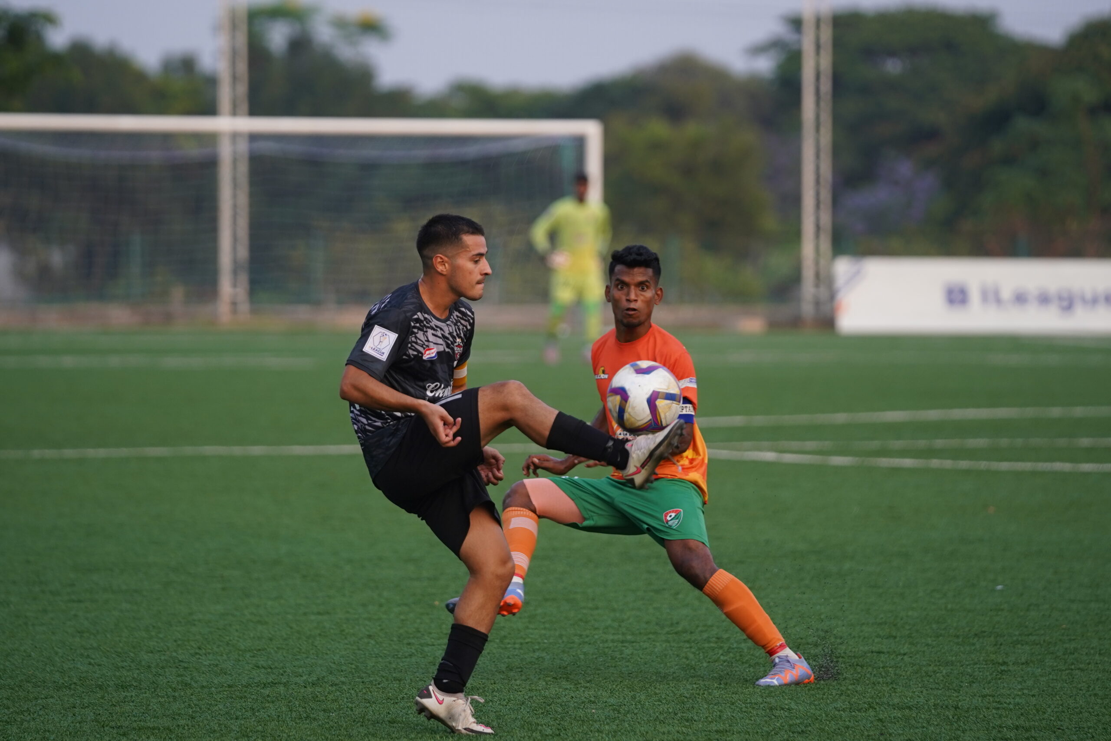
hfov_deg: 7.2
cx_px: 556
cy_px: 370
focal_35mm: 286
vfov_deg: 4.8
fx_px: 8826
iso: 400
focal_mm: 191
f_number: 2.8
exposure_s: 1/1000
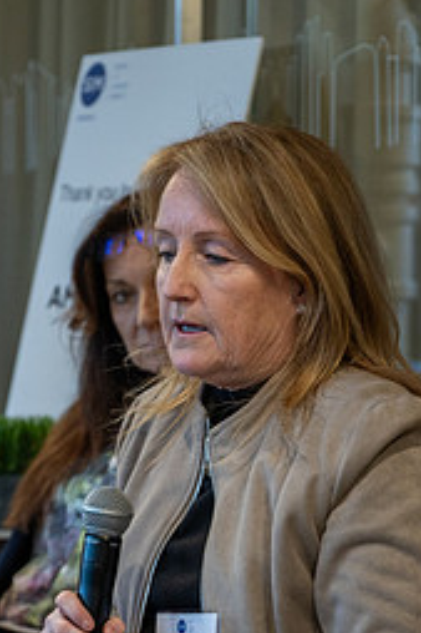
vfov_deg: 12.8
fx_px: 2810
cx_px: 192
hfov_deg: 8.6
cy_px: 456
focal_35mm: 160
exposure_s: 1/50
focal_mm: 70
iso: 1600
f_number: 4
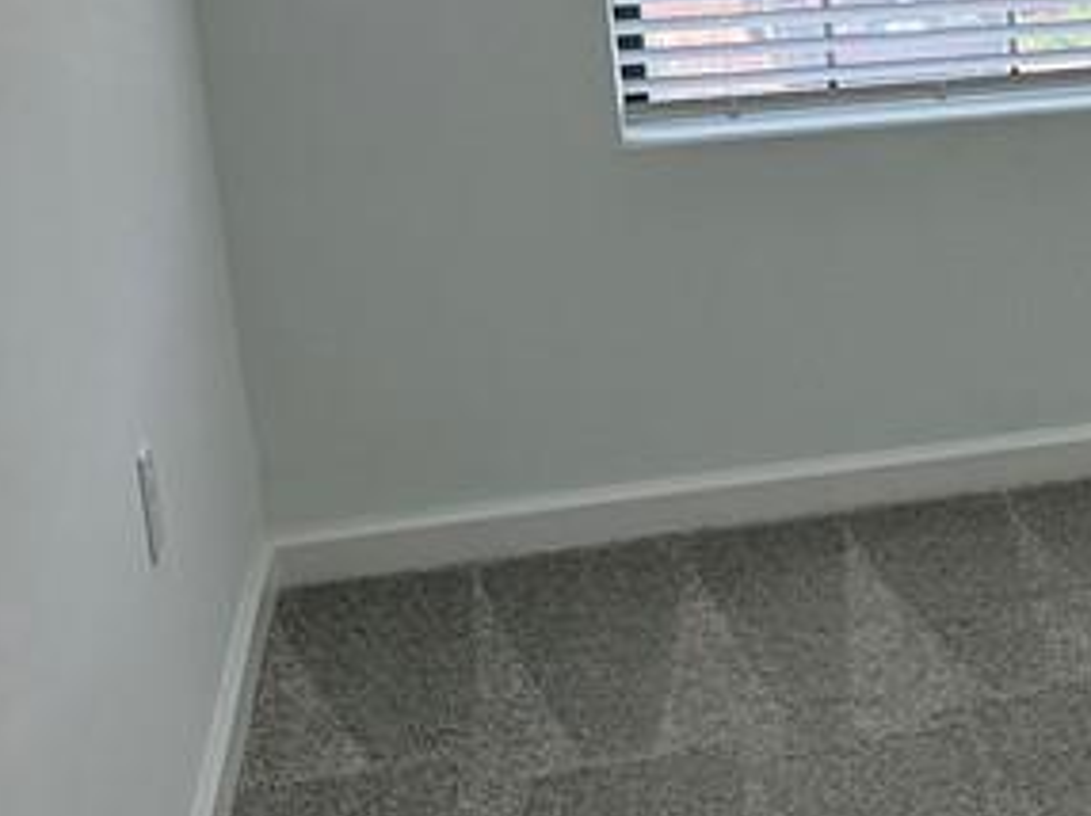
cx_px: 1862
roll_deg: -0.1
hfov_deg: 18.6
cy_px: 175
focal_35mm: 86
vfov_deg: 17.0
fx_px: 2708
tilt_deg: -11.9
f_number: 1.78
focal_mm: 6.76
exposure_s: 1/270
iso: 100
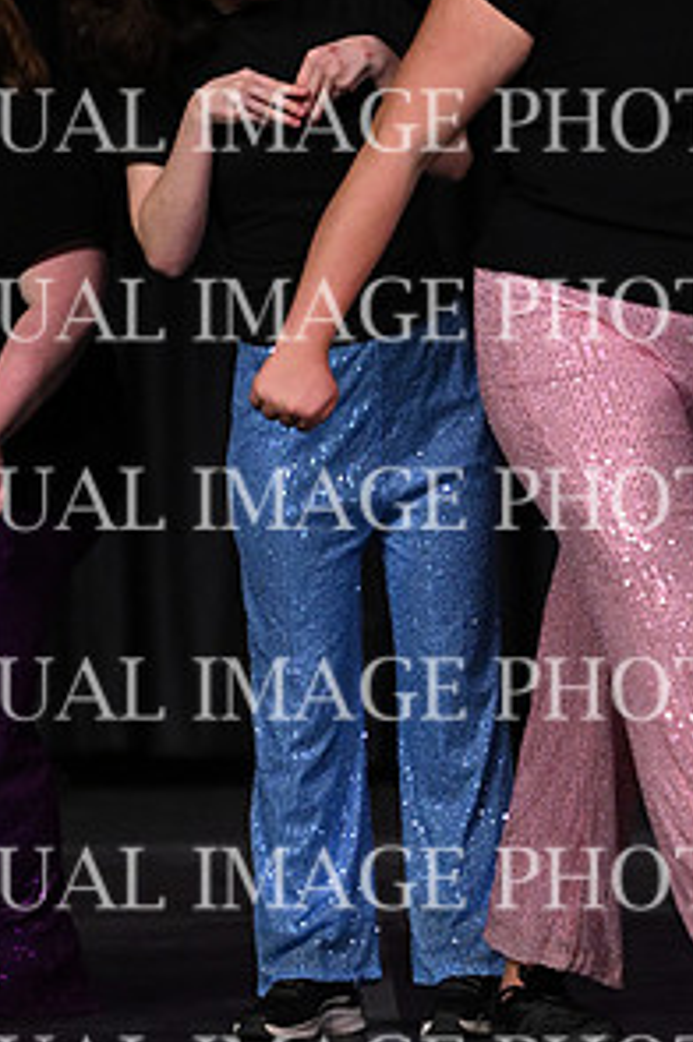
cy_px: 403
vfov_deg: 4.8
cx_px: 470
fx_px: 12358
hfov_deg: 3.2
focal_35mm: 427
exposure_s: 1/1000
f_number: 2.8
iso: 4000
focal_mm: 145
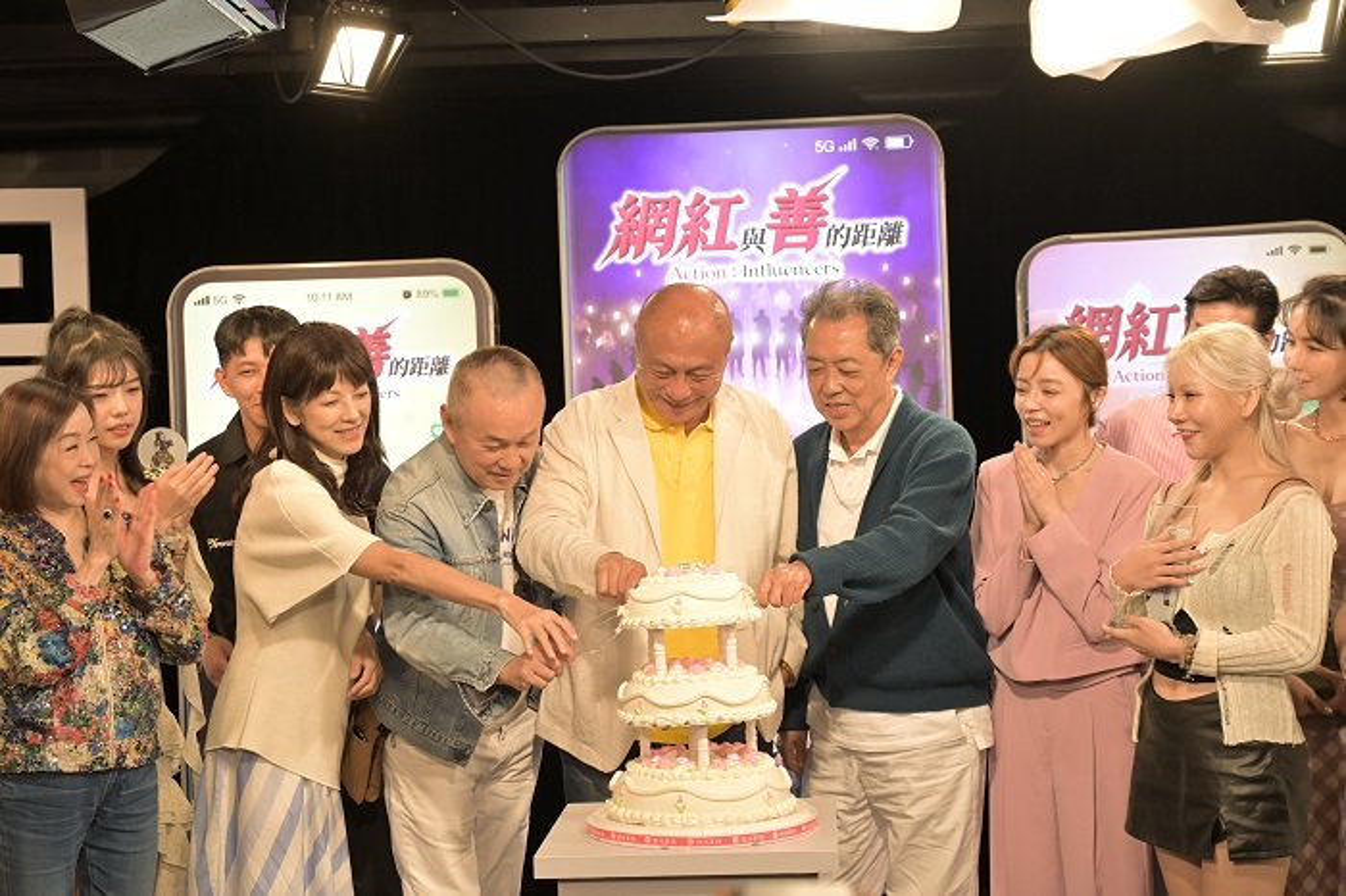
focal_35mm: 50
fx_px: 1868
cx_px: 673
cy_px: 448
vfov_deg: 27.0
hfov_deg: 39.6
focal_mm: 50
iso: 2000
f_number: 5.6
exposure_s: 1/200
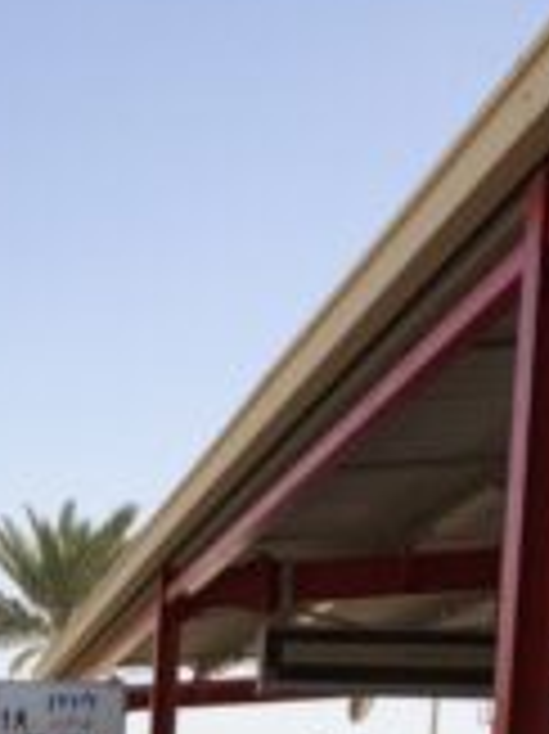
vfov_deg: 18.1
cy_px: 1060
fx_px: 2075
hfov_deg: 14.0
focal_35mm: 98
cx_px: -315
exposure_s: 1/1642
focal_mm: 4.12
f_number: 2.2
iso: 32
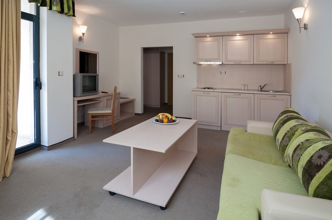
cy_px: 110
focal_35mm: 18
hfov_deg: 90.0
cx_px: 166
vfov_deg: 67.3
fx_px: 166
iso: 400
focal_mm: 18
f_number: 5.6
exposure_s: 1/25
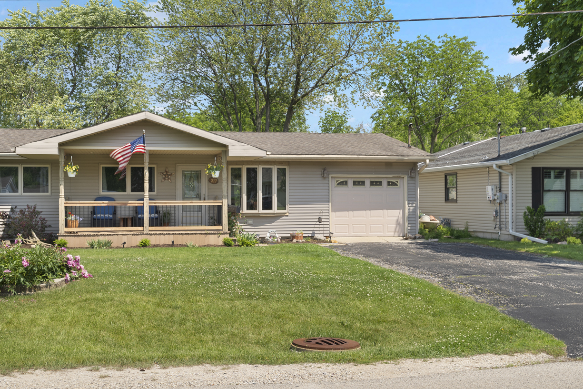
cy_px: 198
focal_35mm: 41
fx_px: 664
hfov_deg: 47.3
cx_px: 260
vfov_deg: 32.6
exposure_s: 1/40
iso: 200
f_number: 8
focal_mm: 31
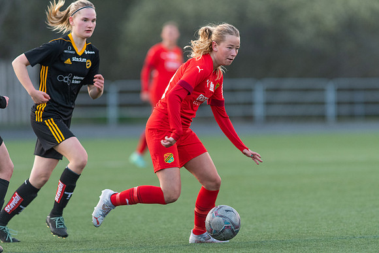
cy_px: 126
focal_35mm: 450
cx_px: 190
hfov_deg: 4.6
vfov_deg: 3.1
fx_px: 4738
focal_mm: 300
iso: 1400
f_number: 3.2
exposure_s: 1/800
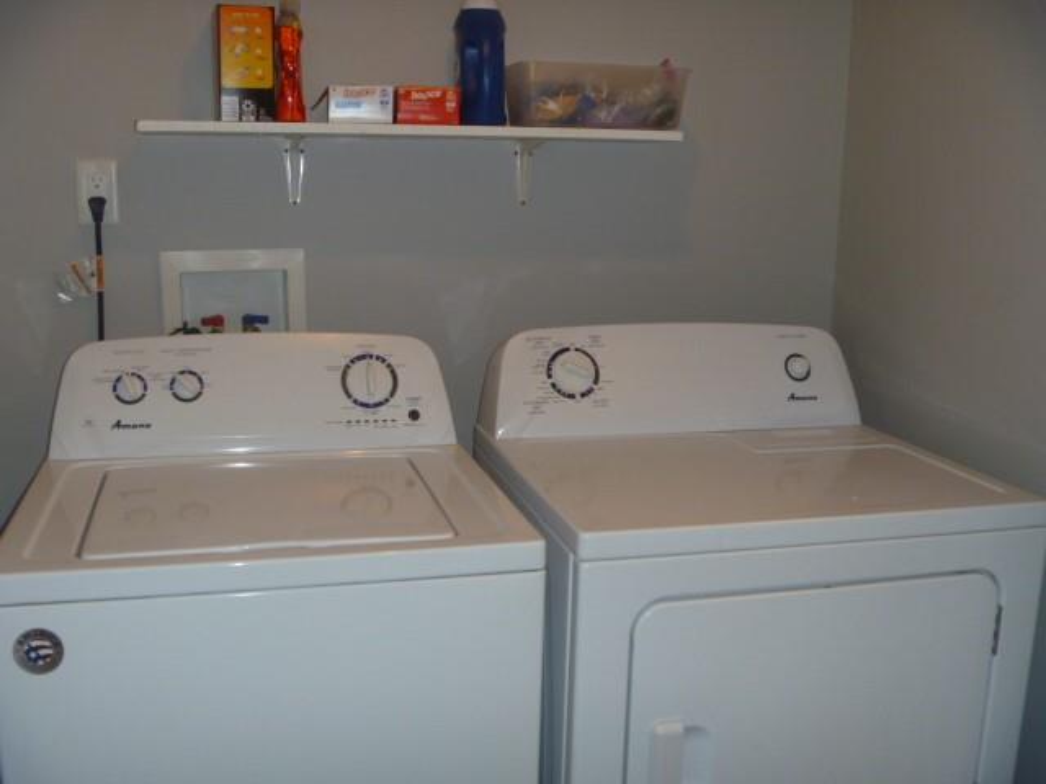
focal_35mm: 35
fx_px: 1058
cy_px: 392
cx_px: 523
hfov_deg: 52.6
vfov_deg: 40.7
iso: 160
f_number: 3.5
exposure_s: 1/30
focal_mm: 6.3
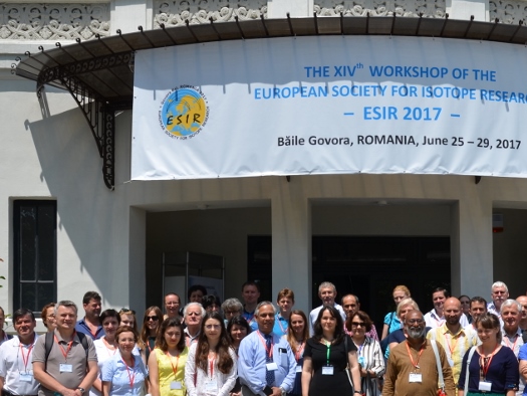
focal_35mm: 59
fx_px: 897
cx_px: 385
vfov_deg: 24.4
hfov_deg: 32.2
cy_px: 324
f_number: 9
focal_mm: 21
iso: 100
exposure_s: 1/320
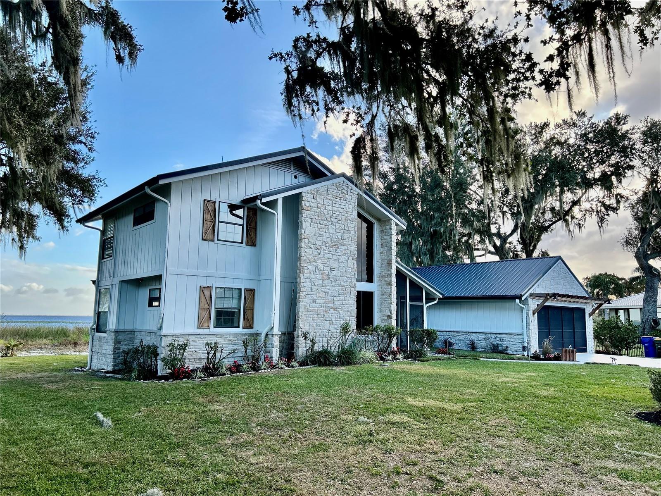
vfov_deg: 53.1
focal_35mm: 26
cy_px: 248
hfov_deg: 67.3
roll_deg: +0.0
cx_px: 330
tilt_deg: +10.5
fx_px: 496
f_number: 1.5
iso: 50
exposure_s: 1/873
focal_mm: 5.7
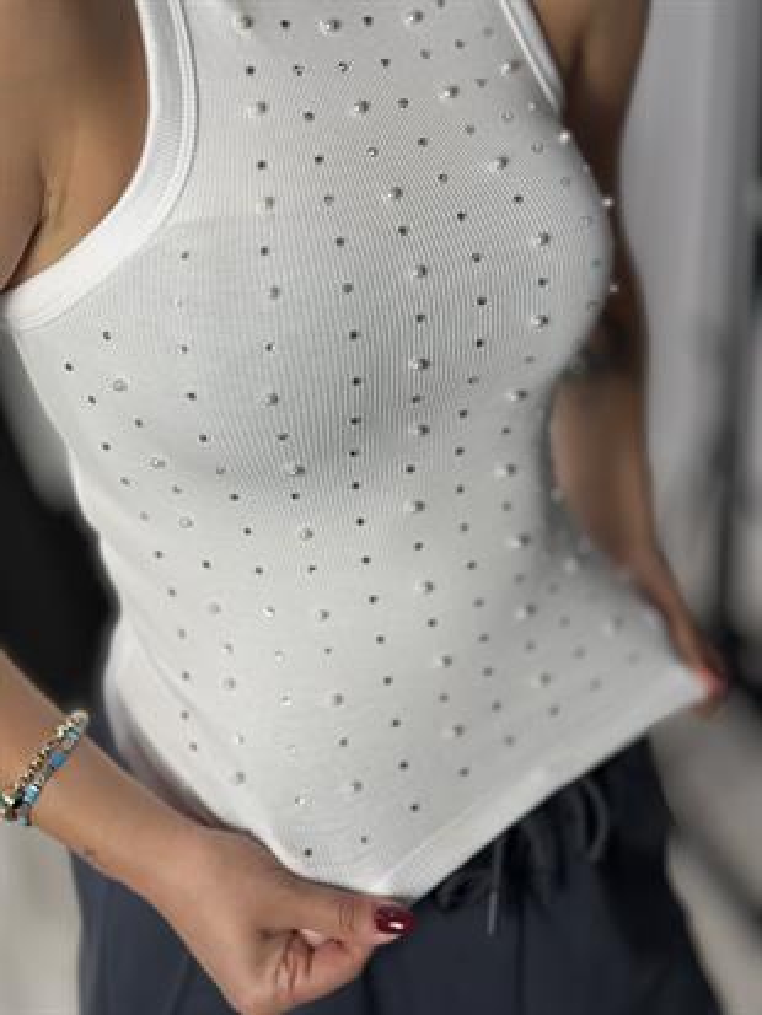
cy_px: 508
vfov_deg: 39.6
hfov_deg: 30.3
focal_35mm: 48
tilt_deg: -27.4
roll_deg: +2.6
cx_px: 381
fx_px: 1408
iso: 80
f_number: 1.78
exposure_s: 1/100
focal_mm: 6.86
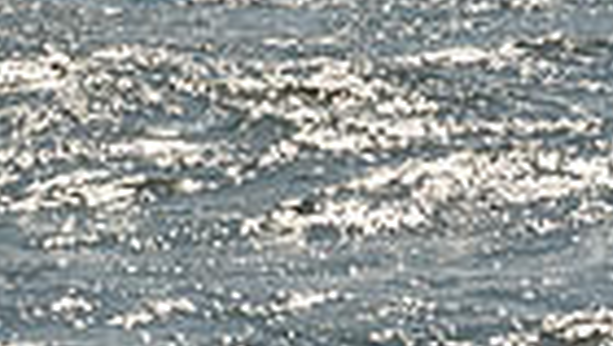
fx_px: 7060
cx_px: -116
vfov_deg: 2.8
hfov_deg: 5.0
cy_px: -823
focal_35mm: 434
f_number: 11
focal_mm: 100
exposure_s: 1/1600
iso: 400
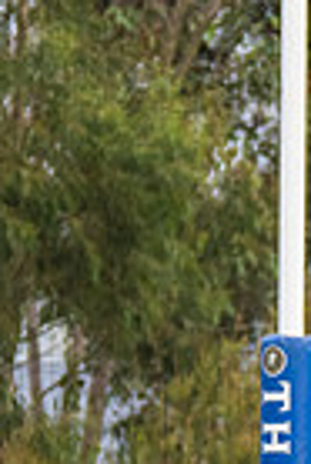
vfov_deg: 1.0
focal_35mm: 2117
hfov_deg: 0.7
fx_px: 27363
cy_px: 586
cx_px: 387
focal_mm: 350
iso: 800
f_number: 6
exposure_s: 1/1250
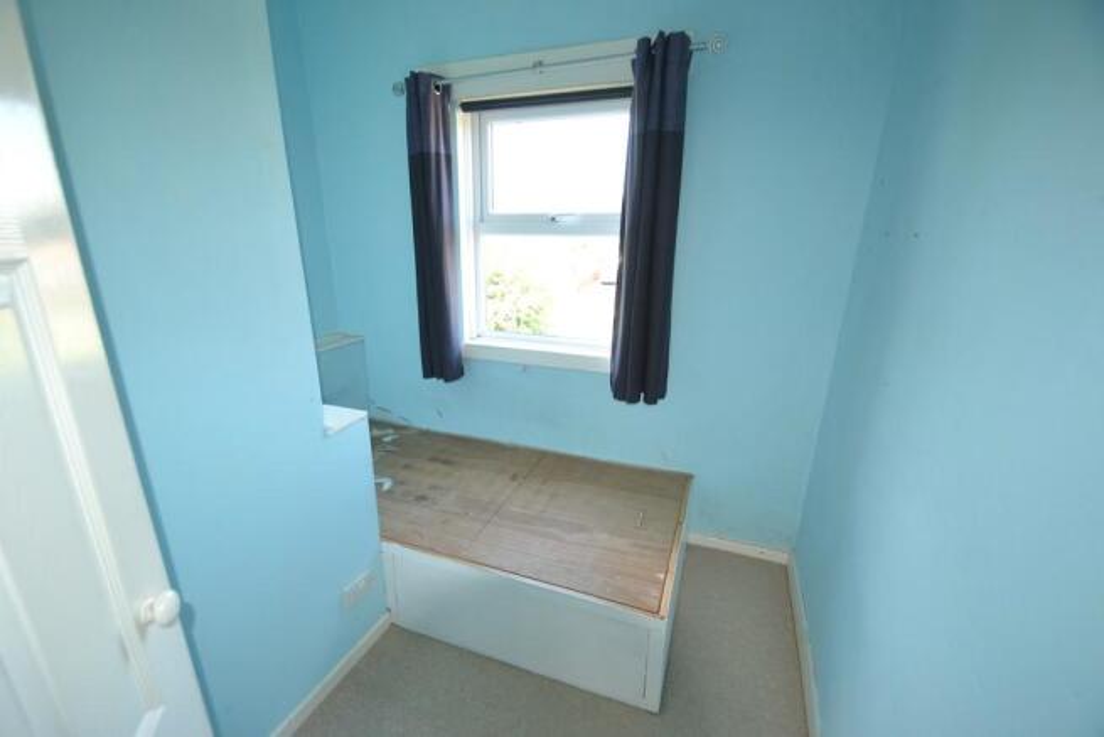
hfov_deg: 100.4
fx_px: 460
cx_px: 552
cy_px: 368
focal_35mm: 15
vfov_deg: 77.4
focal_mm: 10
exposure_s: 1/60
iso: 400
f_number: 3.5
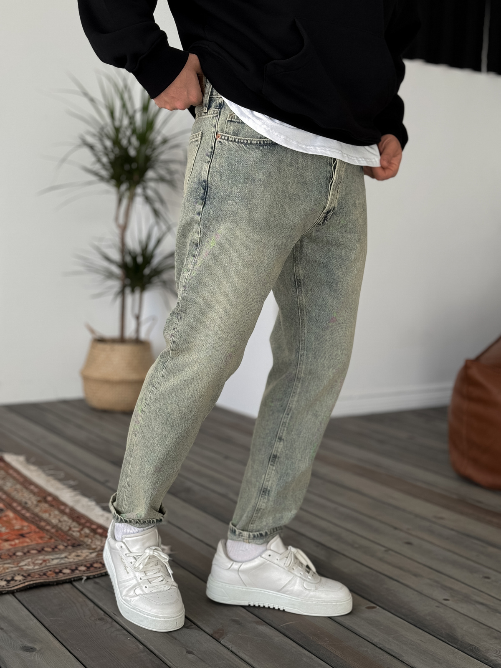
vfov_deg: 39.7
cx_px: 250
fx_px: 926
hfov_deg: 30.3
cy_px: 334
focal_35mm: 48
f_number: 1.8
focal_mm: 6.86
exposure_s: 1/160
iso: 80
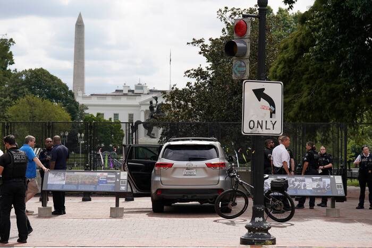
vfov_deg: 14.7
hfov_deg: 21.9
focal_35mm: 93
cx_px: 186
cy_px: 124
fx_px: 961
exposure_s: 1/800
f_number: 4.5
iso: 100
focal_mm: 93
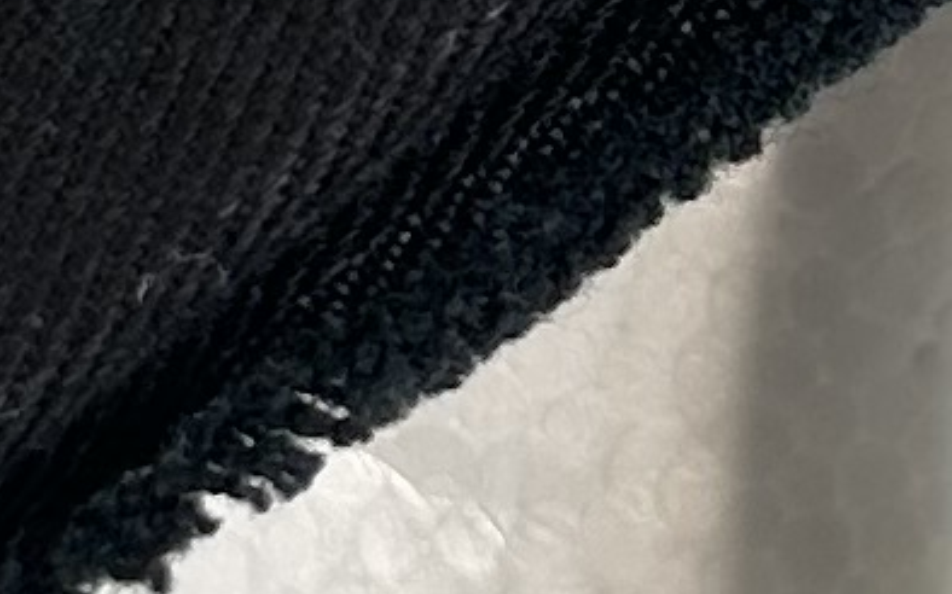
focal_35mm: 282
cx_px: 507
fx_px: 7314
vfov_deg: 4.6
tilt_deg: -12.5
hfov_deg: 7.4
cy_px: 0
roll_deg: -0.8
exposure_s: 1/196
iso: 40
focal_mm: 5.7
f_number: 1.5
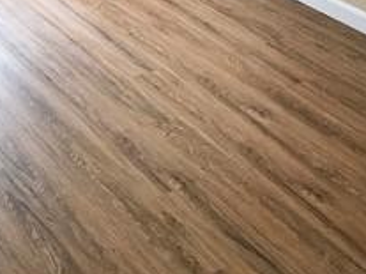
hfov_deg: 29.4
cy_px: 112
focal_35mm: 61
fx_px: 645
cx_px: -11
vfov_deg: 24.0
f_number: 1.8
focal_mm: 3.99
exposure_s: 1/30
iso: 40
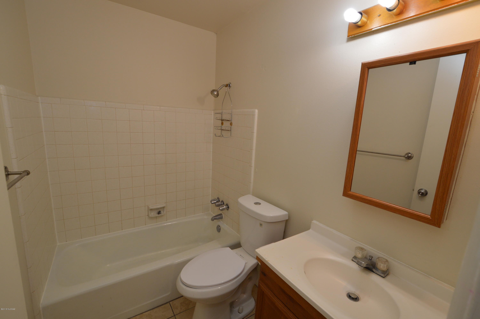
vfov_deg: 77.2
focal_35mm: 15
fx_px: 200
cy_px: 160
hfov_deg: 100.4
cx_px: 240
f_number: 5
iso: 400
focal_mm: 10
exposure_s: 1/100
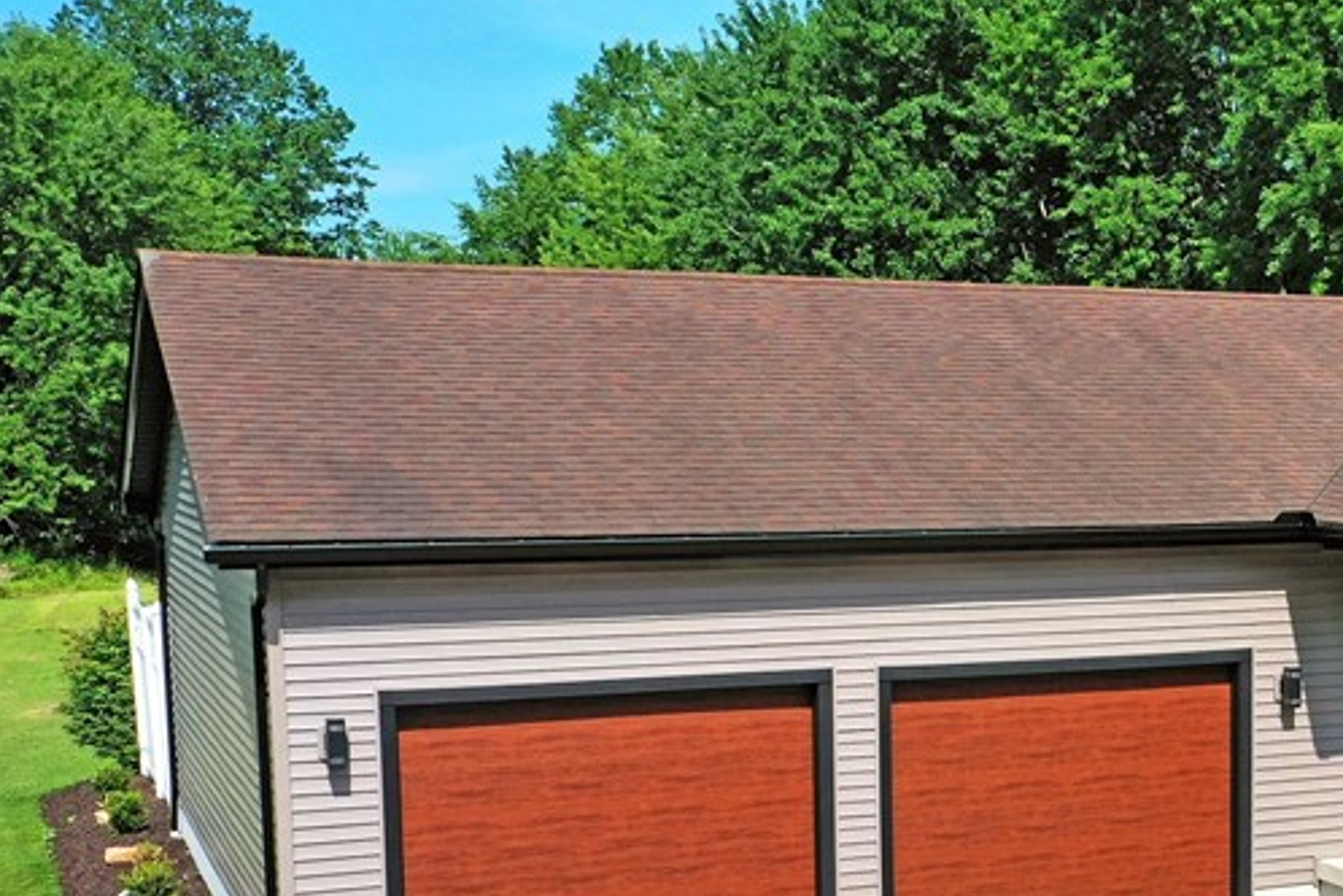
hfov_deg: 30.9
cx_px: 1286
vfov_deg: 22.0
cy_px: 723
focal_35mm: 61
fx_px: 2275
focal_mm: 10.26
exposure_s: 1/640
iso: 100
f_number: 6.3
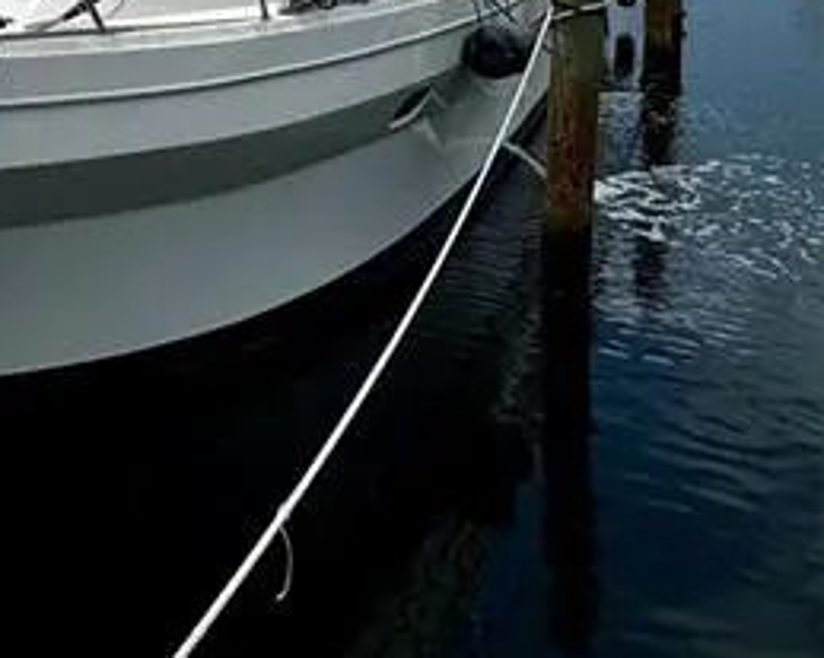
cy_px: -95
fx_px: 1316
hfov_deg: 33.0
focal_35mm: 54
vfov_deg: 25.7
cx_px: 89
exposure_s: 1/3906
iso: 32
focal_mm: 2.22
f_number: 2.2
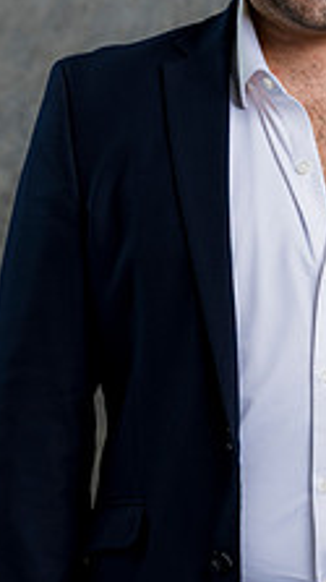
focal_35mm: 180
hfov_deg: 6.7
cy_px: 219
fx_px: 2774
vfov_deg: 12.0
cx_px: 349
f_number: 5
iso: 125
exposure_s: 1/200
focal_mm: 85
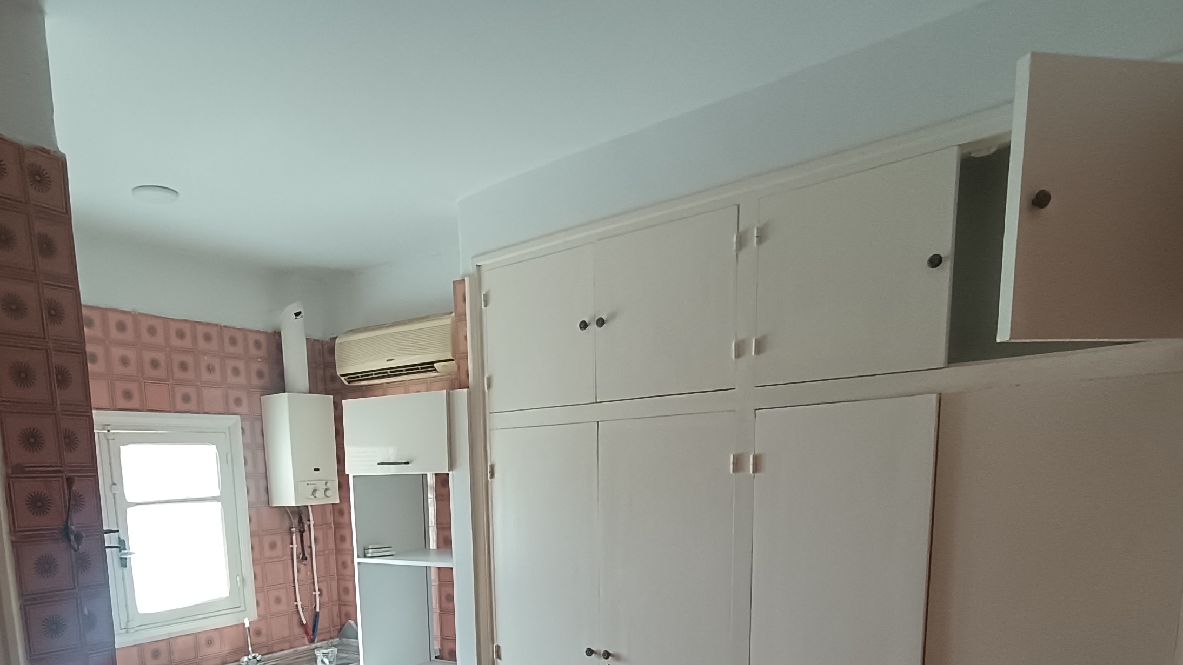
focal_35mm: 26
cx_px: 466
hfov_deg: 71.1
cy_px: 632
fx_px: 816
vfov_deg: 40.1
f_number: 2.2
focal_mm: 1.66
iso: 252
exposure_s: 1/100
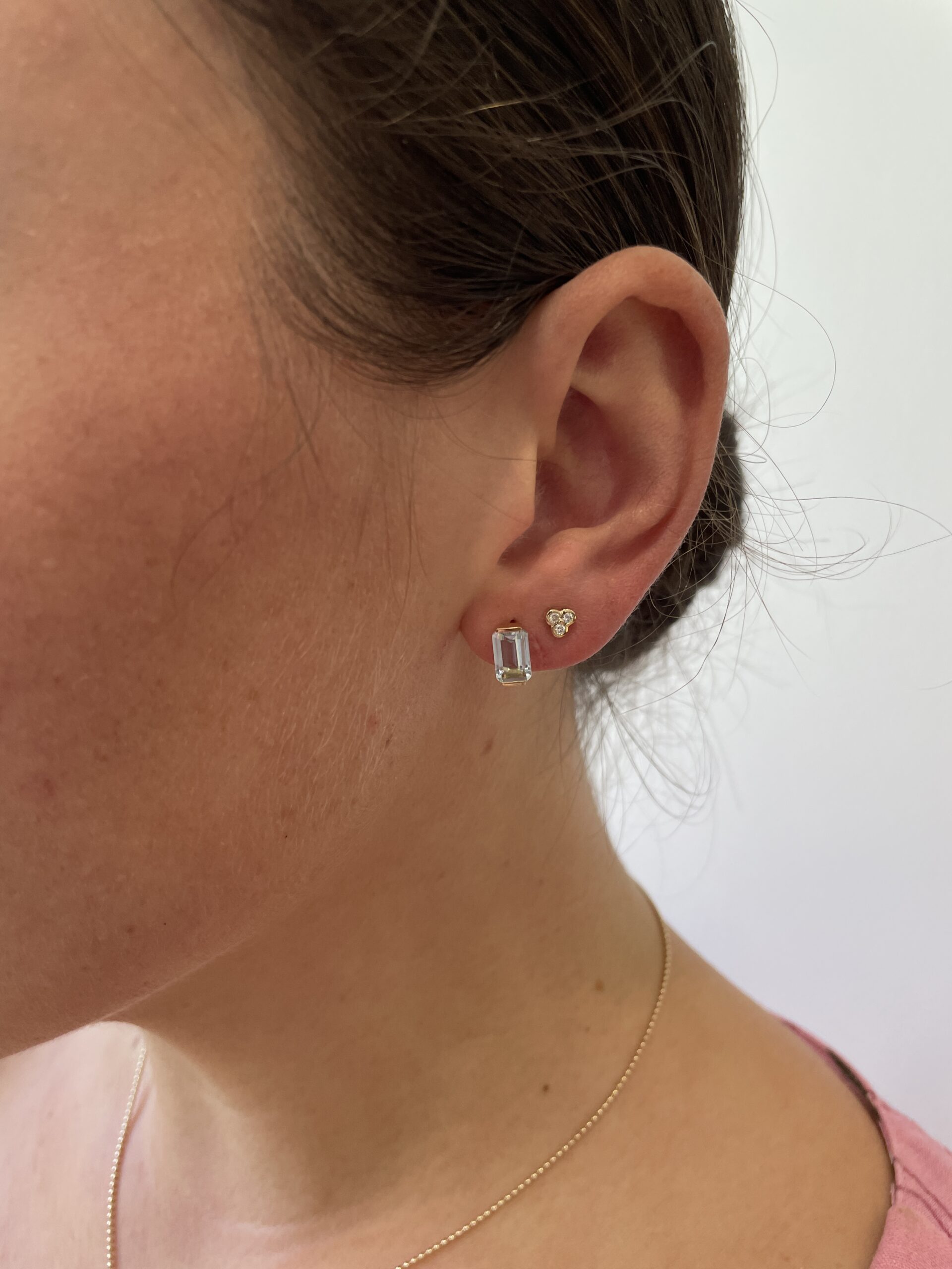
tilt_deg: -7.3
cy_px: 634
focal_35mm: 26
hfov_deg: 53.1
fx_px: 953
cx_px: 476
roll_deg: -2.5
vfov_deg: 67.3
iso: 50
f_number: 1.6
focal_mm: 4.2
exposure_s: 1/120
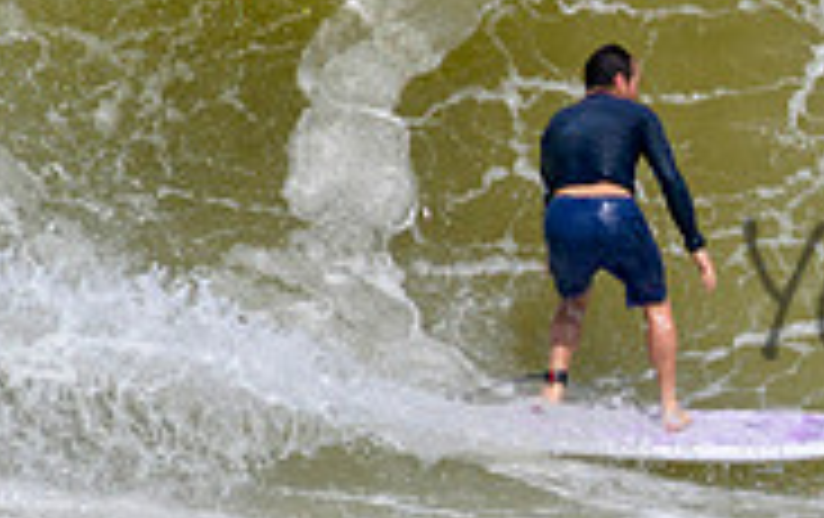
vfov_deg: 0.5
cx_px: 1207
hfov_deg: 0.8
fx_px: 58027
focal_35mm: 2580
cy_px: 250
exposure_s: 1/2000
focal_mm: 800
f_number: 11
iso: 450
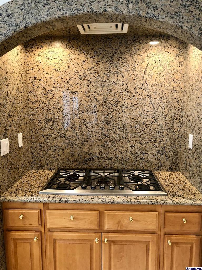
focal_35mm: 28
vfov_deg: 63.4
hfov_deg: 49.7
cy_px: 135
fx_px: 218
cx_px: 101
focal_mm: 3.99
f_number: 1.8
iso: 40
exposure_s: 1/17
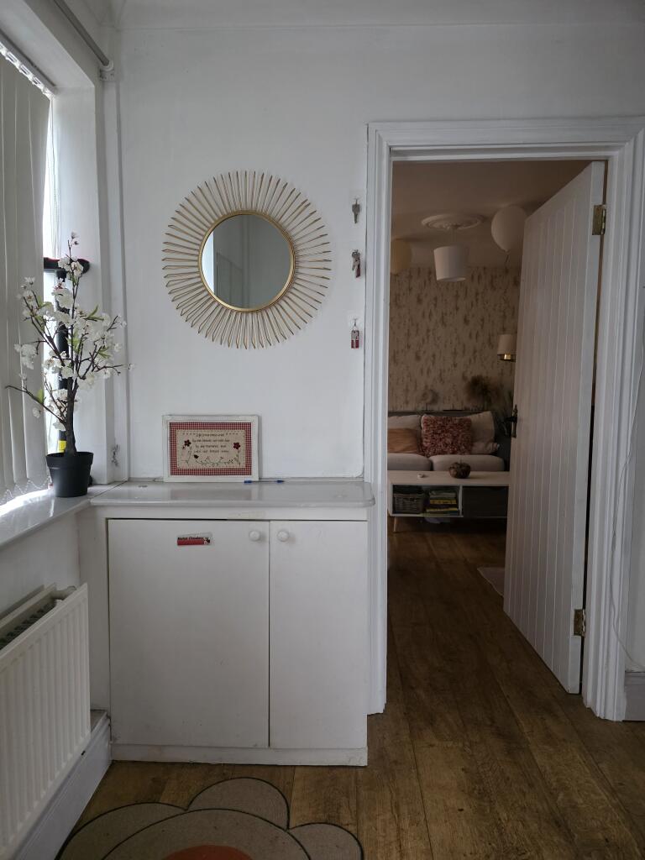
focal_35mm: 23
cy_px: 430
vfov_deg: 73.9
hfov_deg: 58.9
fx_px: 571
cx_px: 322
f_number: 1.7
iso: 1250
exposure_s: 1/100
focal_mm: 6.3
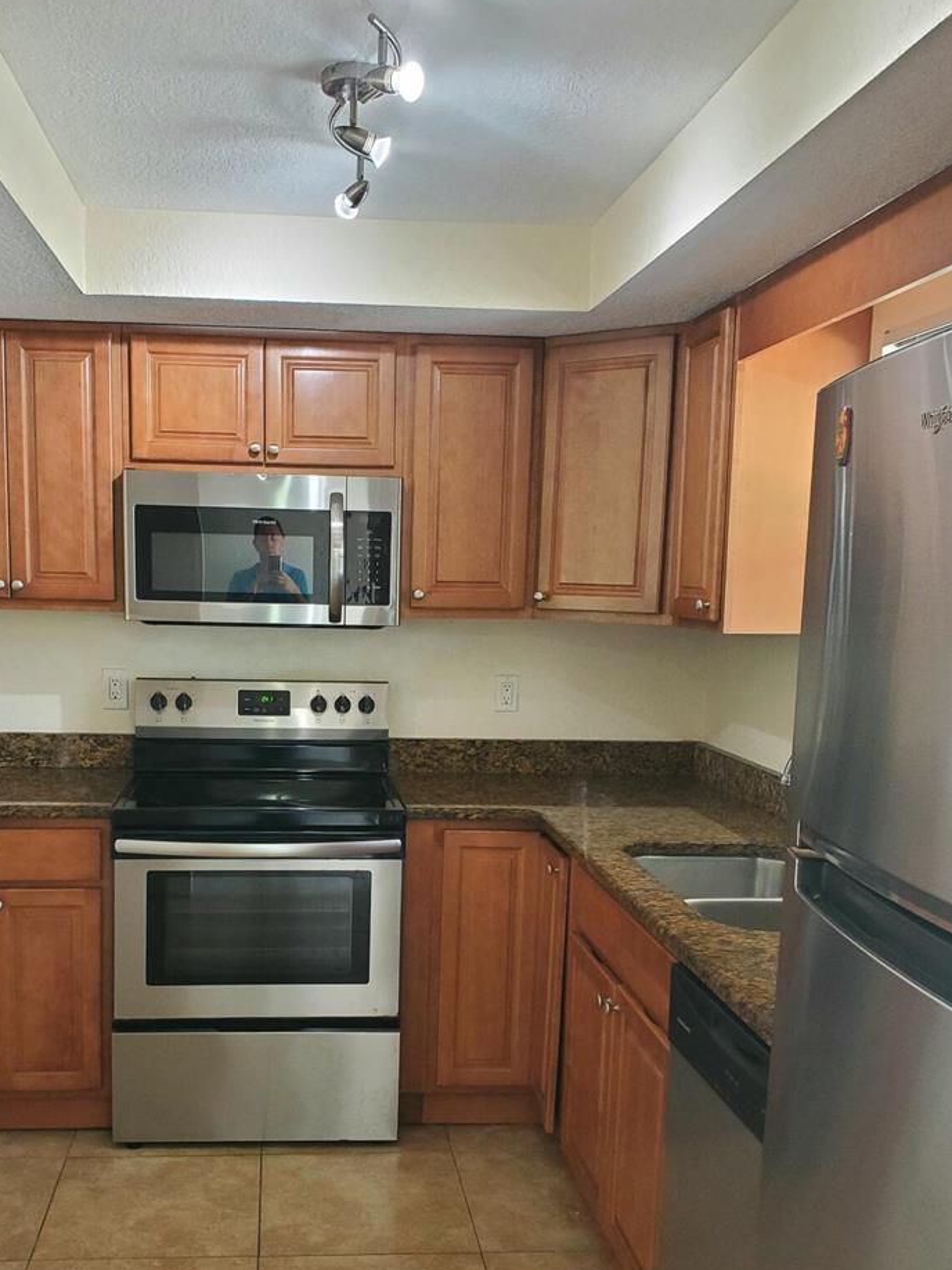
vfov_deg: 53.7
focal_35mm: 34
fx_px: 1247
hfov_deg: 41.6
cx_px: 392
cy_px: 747
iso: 250
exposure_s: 1/60
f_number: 2.4
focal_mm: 4.3
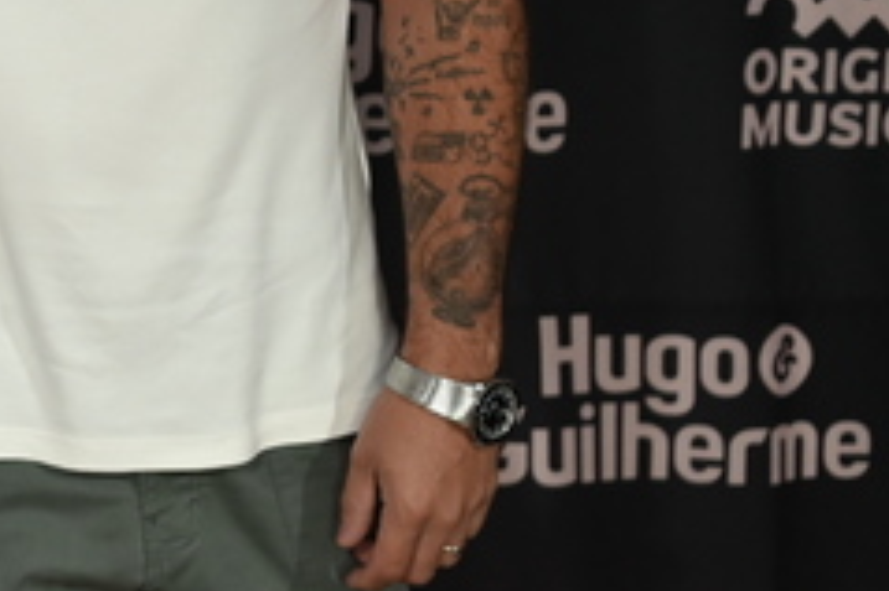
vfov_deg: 11.9
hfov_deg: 16.1
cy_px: -113
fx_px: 2788
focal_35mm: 113
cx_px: -562
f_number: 2.8
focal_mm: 30
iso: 900
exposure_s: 1/125
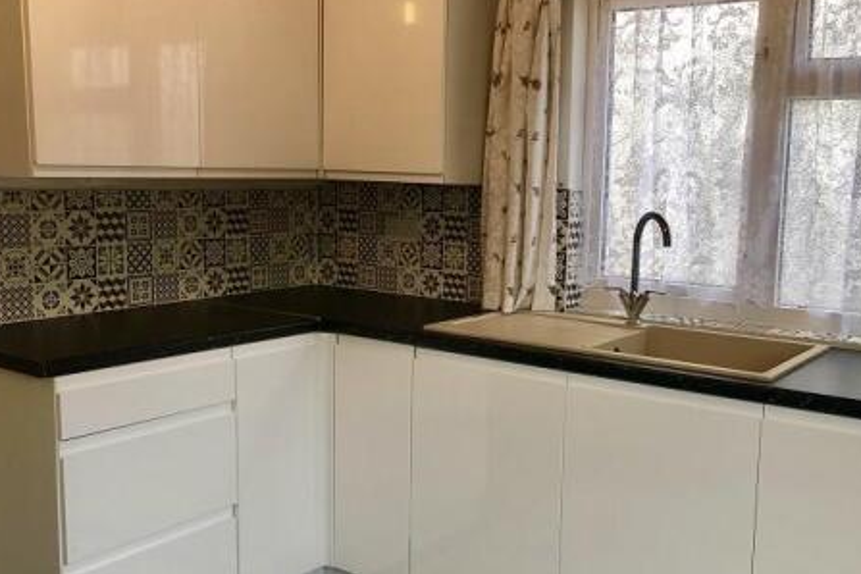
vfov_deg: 35.0
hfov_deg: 50.4
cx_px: 508
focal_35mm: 38
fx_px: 909
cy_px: 303
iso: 40
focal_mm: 3.99
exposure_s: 1/100
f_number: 1.8
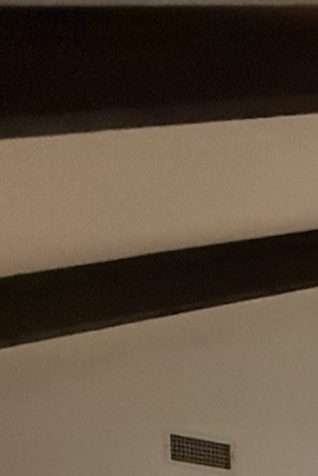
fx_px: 914
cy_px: 760
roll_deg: +1.2
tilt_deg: -1.8
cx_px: 702
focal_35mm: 69
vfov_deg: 22.5
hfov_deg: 14.7
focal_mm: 2.22
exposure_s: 1/60
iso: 800
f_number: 2.2
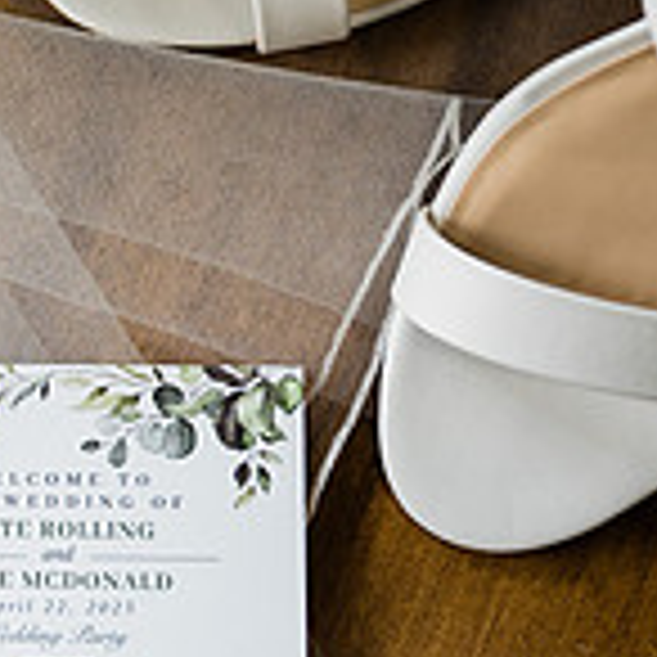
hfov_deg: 13.9
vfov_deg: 14.8
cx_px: -308
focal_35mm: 118
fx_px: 2534
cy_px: 308
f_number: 2.8
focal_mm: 33.5
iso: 250
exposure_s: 1/500
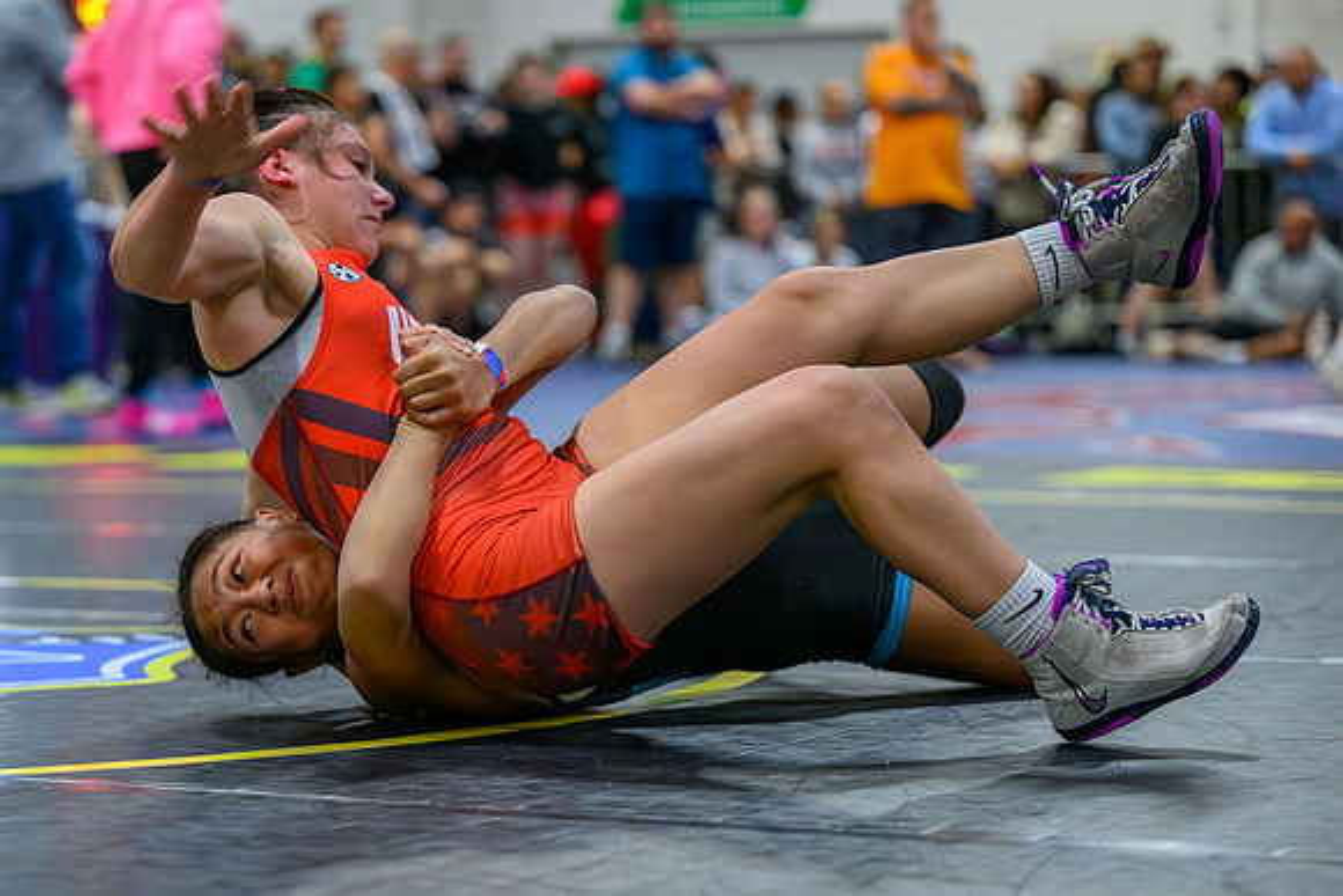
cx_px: 478
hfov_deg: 17.2
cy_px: 575
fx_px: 4426
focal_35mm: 119
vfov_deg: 11.6
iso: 14400
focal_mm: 91
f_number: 2.8
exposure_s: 1/800
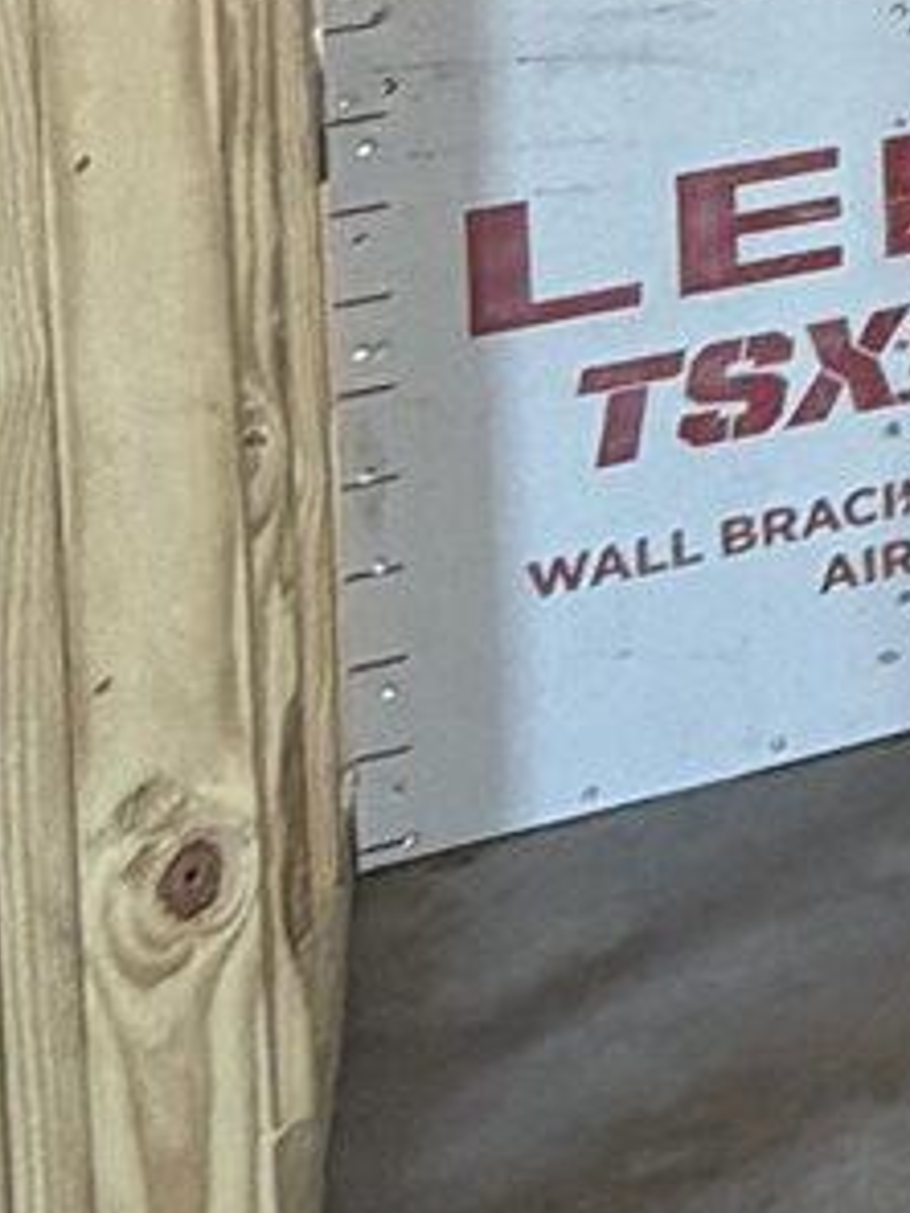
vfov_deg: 15.5
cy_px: -979
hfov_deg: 9.2
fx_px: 3821
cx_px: 3103
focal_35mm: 109
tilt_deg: -0.3
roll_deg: +2.0
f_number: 2.2
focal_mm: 2.22
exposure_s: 1/121
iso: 200
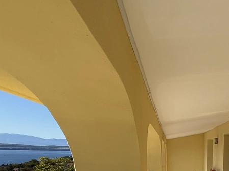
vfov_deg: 37.4
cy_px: 186
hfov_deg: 44.2
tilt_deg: -7.9
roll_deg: -2.9
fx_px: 212
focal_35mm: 32
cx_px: 249
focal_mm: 2.22
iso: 50
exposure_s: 1/2506
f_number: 2.2
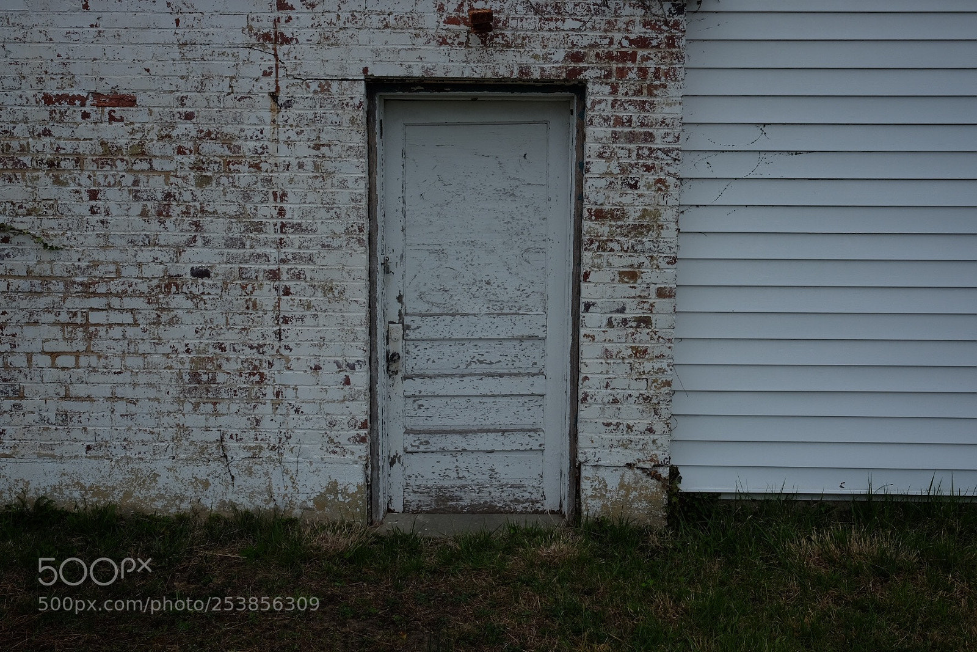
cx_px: 488
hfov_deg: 54.4
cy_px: 326
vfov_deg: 37.9
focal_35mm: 35
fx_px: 950
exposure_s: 1/140
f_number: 7.1
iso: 200
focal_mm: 23
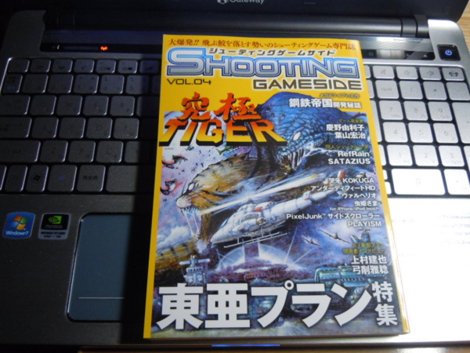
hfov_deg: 60.0
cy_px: 176
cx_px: 235
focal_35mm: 30
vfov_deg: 46.8
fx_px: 407
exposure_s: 1/20
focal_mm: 5.4
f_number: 3.5
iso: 400
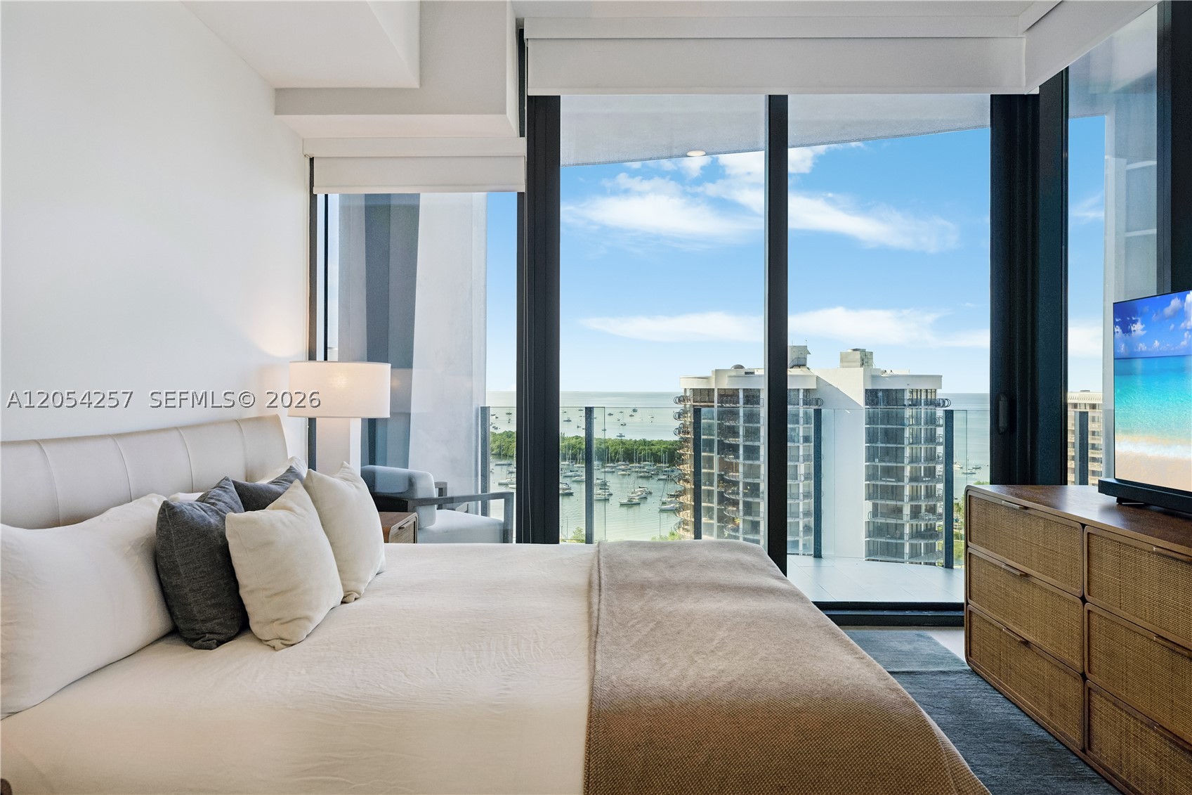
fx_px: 795
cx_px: 596
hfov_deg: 73.7
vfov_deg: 53.1
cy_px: 398
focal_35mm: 24
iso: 100
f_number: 11
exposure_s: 1/60
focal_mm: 24
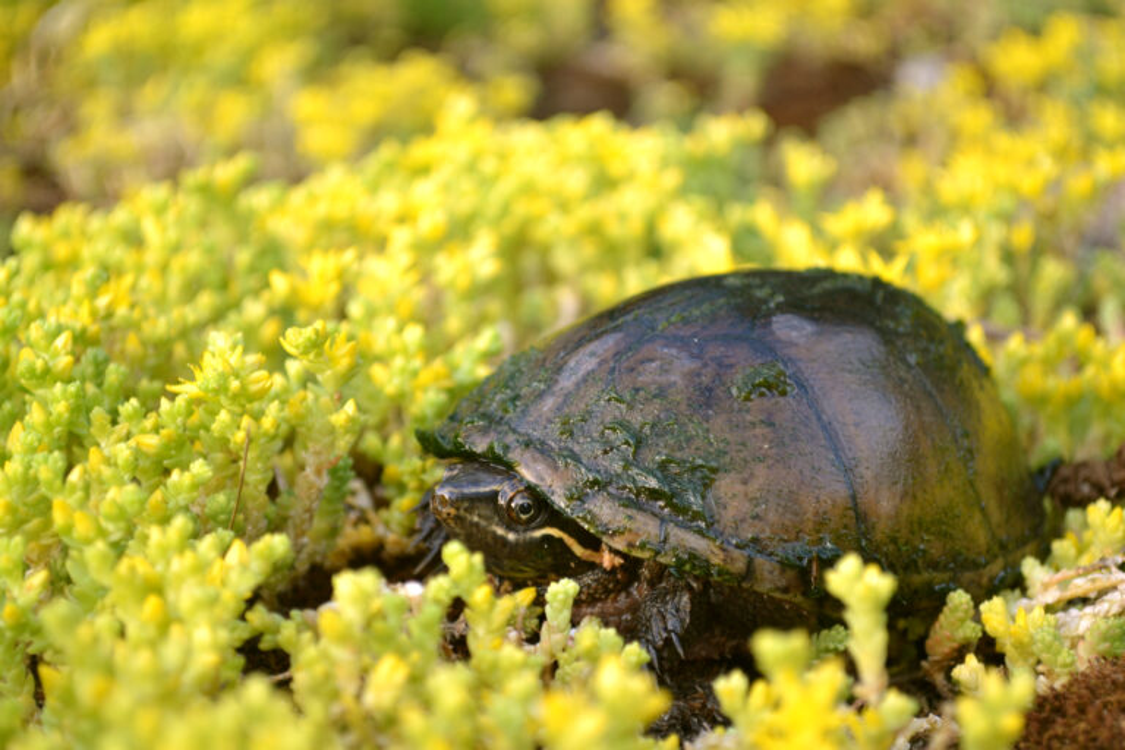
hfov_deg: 24.6
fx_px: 2578
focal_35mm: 82
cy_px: 375
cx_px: 562
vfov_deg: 16.6
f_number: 5.6
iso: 400
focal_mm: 55
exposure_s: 1/125
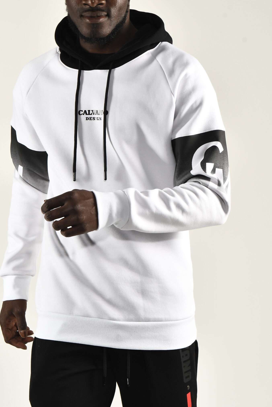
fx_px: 1031
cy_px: 173
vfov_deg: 22.4
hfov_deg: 15.0
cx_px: 110
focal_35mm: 91
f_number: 10
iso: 160
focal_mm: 48
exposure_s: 1/125
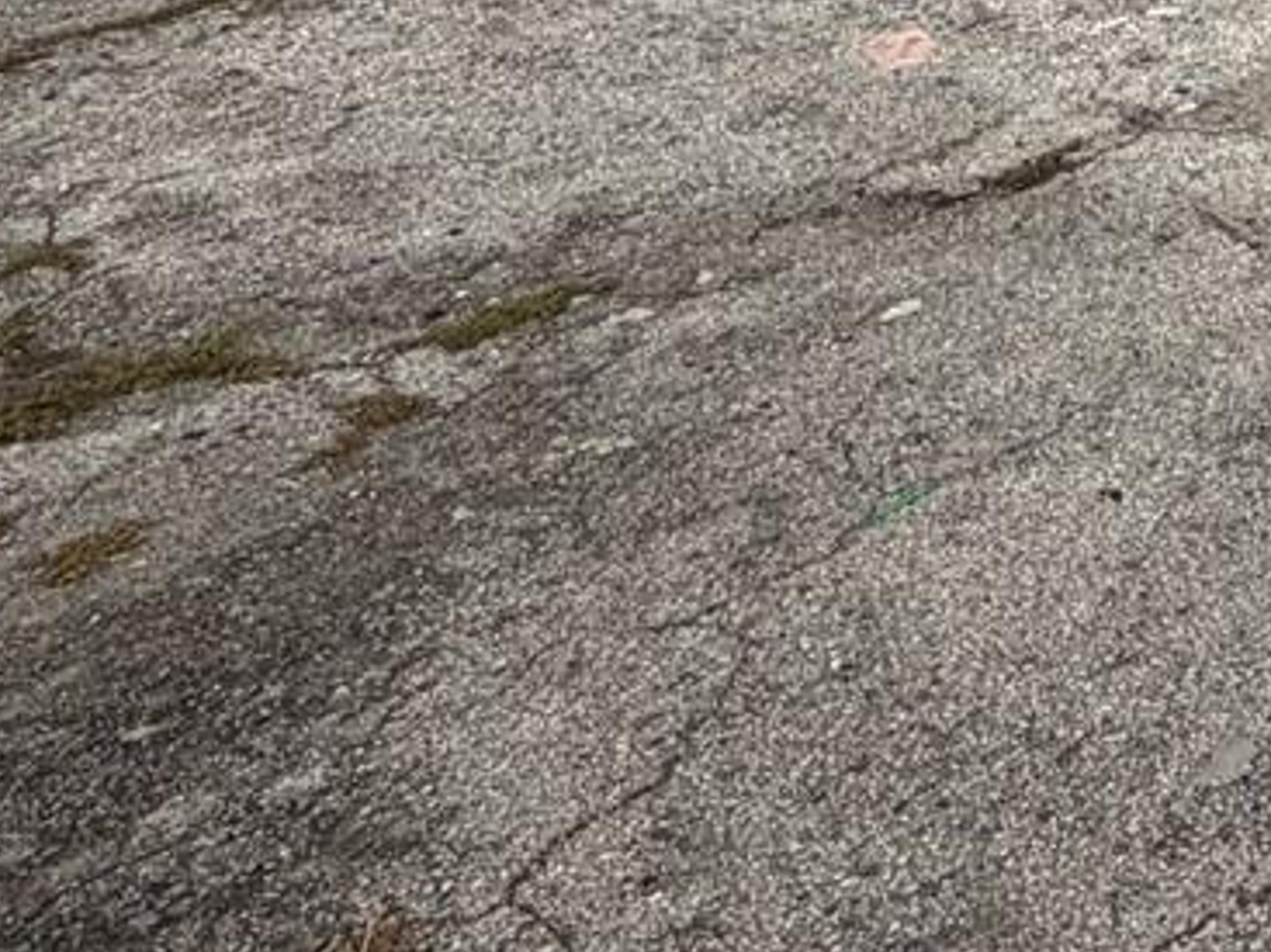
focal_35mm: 61
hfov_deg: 22.8
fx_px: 2239
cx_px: 2109
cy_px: -644
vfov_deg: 19.4
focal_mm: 2.22
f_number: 2.2
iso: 64
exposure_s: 1/498
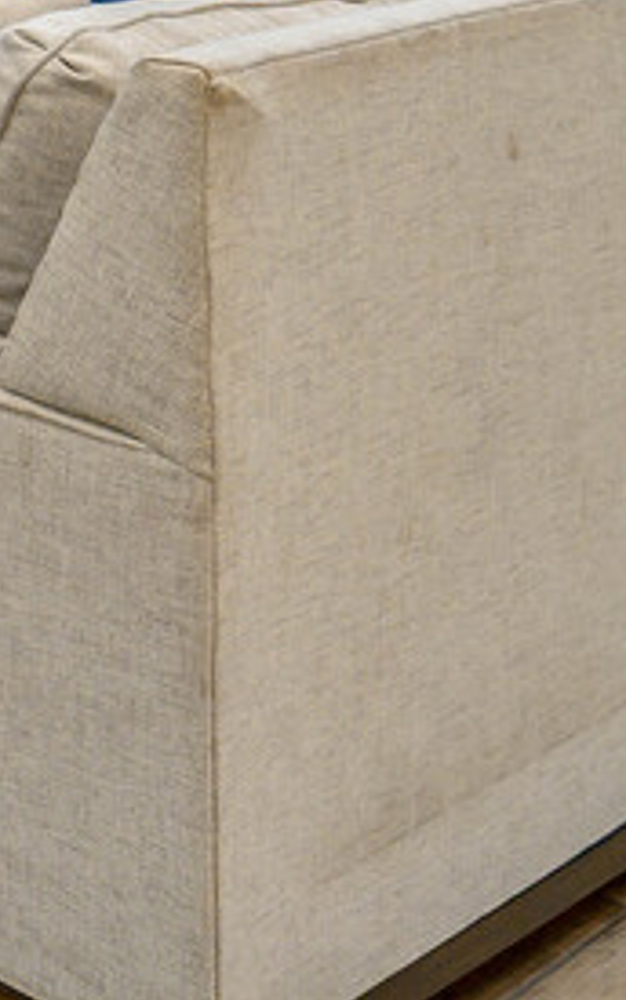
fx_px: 2292
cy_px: -440
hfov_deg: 10.8
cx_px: -1227
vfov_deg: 21.3
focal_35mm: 84
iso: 1000
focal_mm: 14
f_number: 6.3
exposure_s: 1/100
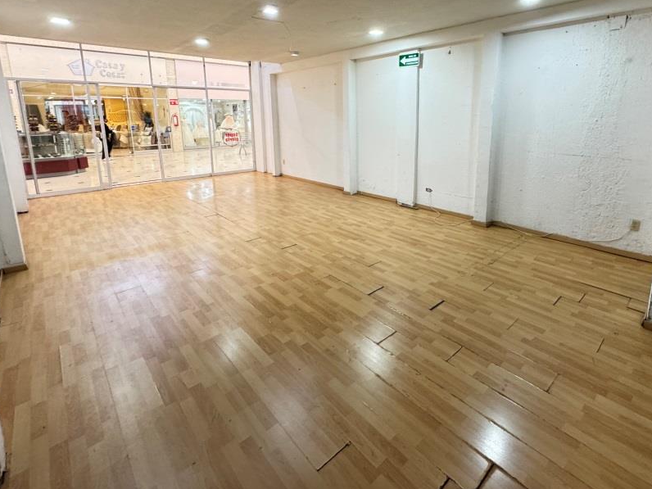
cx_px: 356
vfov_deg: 70.2
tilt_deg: -9.7
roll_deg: +0.0
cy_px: 178
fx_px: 339
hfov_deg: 87.5
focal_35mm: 18
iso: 400
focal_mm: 2.22
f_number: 2.2
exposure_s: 1/60
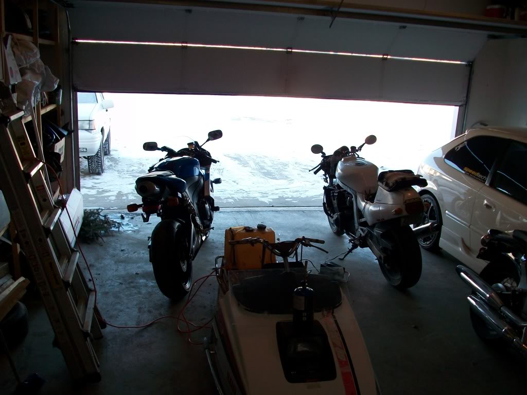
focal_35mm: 34
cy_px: 198
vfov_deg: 41.8
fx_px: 518
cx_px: 264
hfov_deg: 54.0
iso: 80
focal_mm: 5.7
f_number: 2.8
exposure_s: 1/125
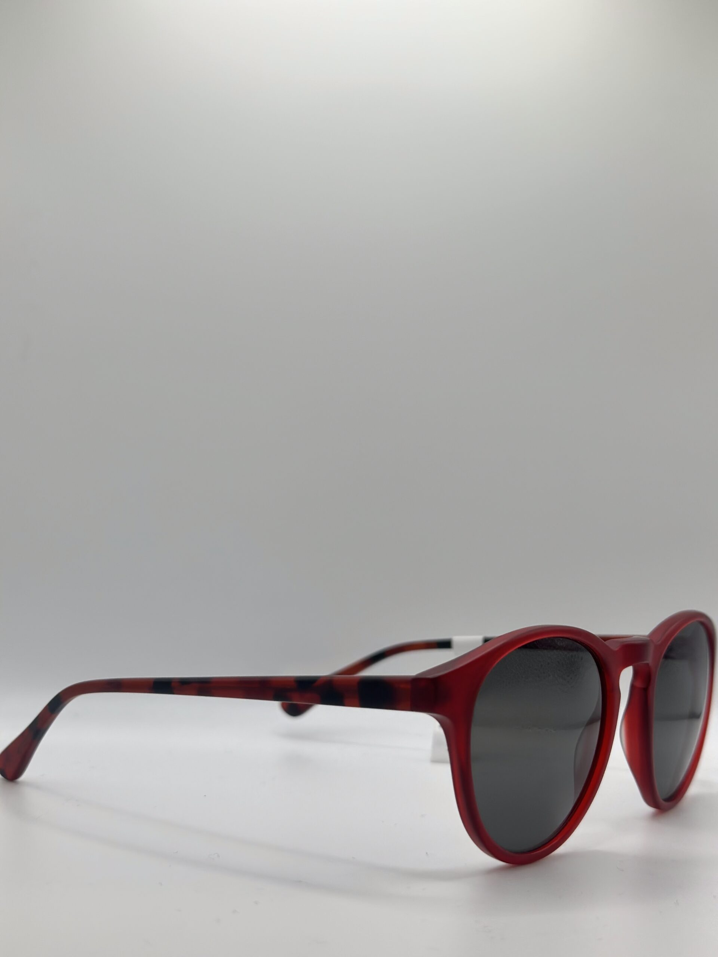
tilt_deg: -2.9
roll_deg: -1.7
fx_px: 1327
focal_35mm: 48
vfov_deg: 39.7
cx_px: 359
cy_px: 478
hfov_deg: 30.3
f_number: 1.78
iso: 80
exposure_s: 1/880
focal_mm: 6.86
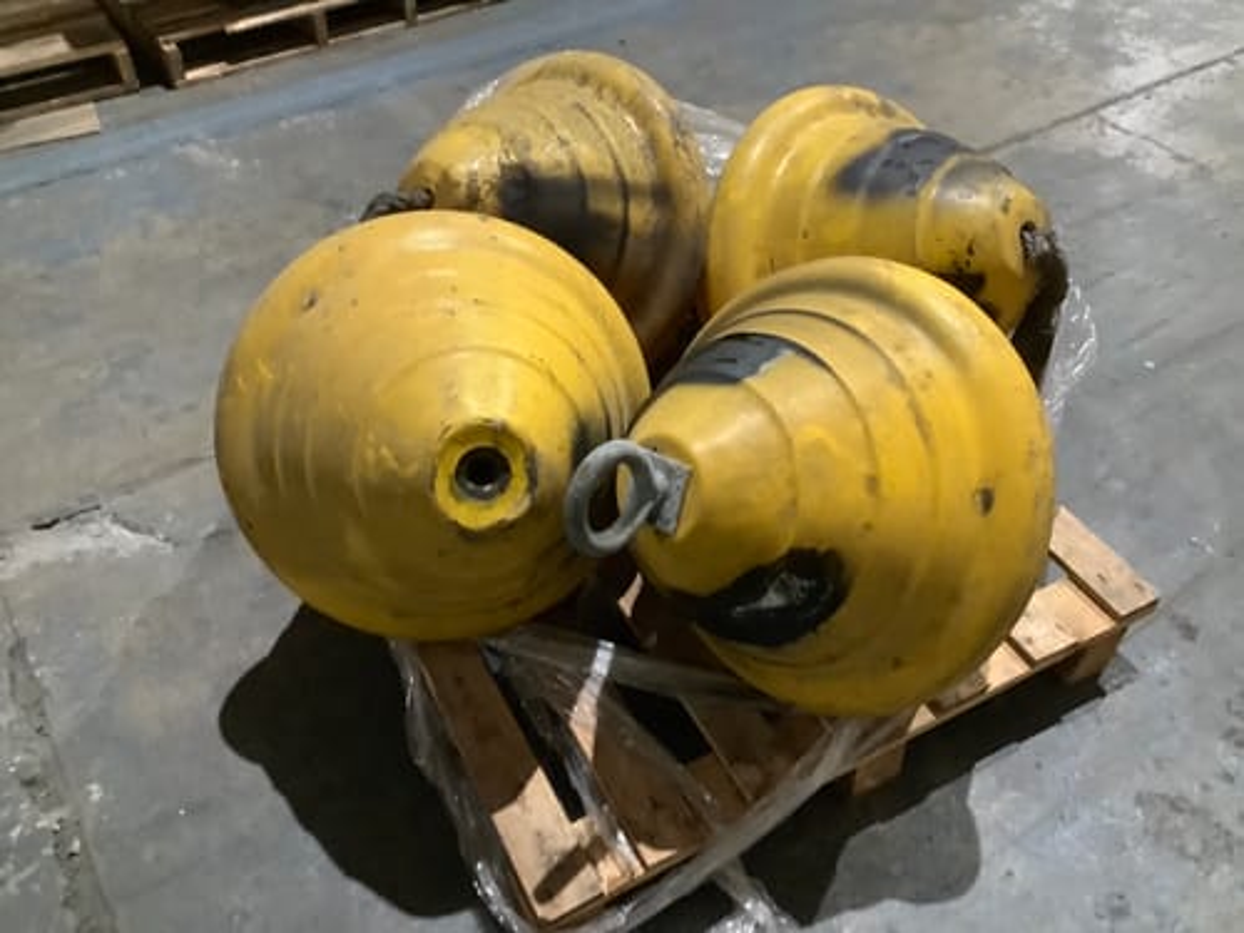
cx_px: 622
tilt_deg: -42.3
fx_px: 1114
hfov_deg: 58.4
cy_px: 466
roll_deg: +2.5
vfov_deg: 45.4
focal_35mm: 31
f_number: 2.4
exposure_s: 1/25
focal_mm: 3.3
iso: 500
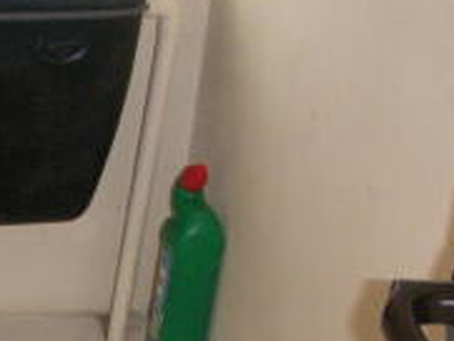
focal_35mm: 119
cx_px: -61
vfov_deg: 12.3
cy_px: 372
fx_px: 1562
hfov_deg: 16.0
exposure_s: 1/40
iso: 160
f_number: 3.5
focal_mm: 7.7
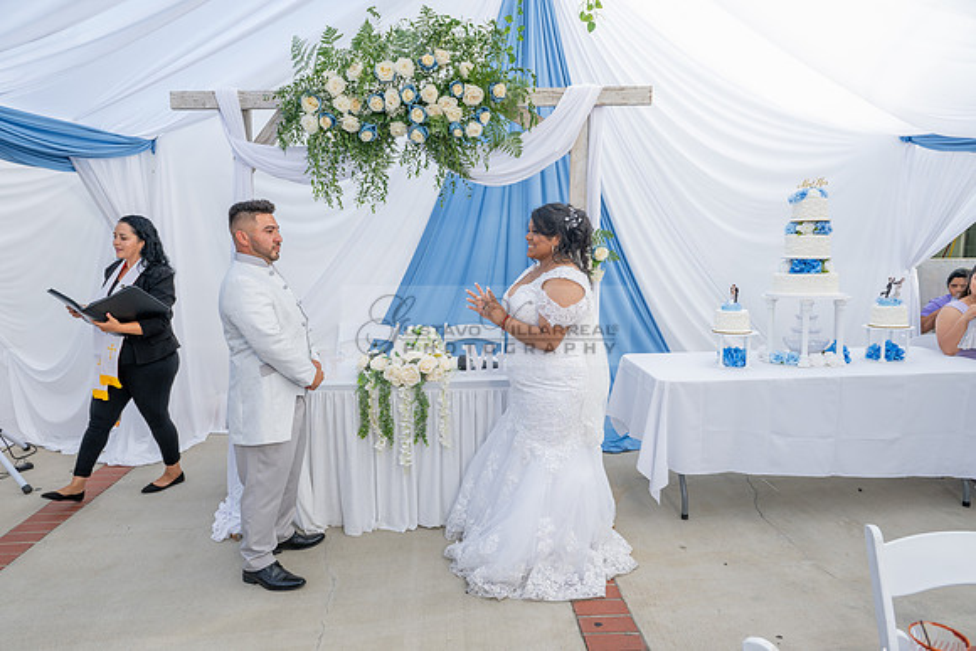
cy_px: 326
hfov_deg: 73.7
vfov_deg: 53.2
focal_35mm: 24
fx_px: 651
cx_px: 488
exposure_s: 1/125
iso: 200
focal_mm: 24
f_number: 6.3
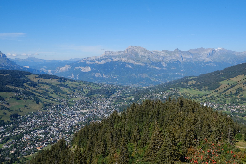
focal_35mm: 36
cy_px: 82
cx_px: 123
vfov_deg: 36.9
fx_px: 246
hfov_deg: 53.1
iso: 320
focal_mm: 24.2
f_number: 6.4
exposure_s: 1/1000
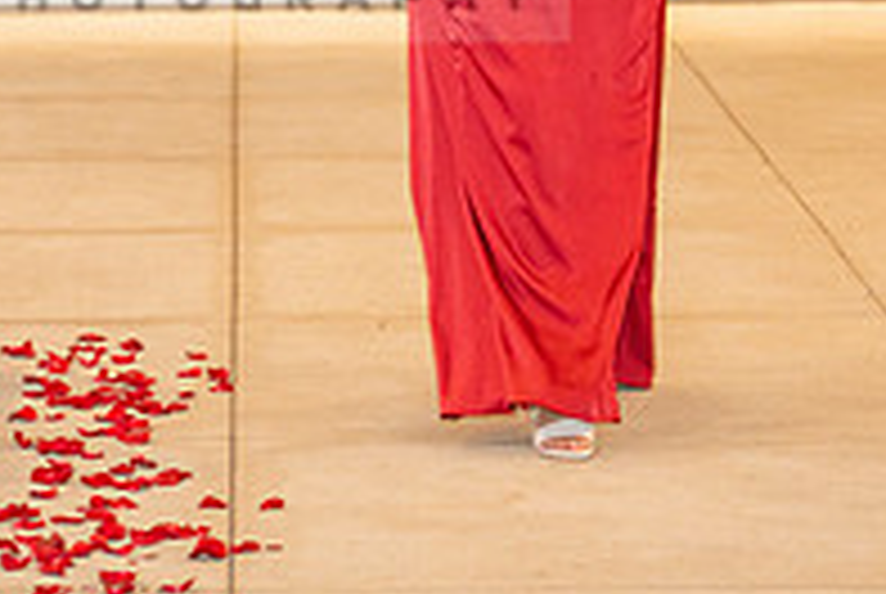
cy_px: -65
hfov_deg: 9.7
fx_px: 5201
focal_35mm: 211
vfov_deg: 6.5
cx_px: 189
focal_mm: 70
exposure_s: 1/200
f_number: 2.8
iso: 1000
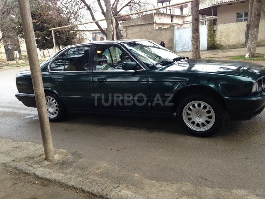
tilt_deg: -12.1
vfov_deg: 42.9
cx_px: 132
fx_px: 253
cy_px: 100
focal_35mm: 33
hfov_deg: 55.4
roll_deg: +4.4
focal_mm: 4.12
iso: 50
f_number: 2.4
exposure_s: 1/60
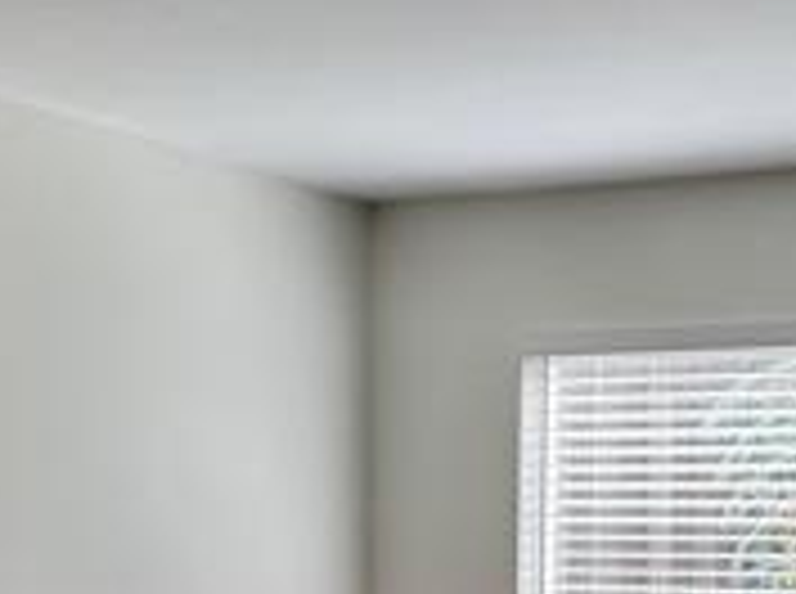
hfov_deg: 22.3
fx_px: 1997
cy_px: 788
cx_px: 612
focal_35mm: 87
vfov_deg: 16.0
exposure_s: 1/407
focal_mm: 6.76
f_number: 1.78
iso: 80
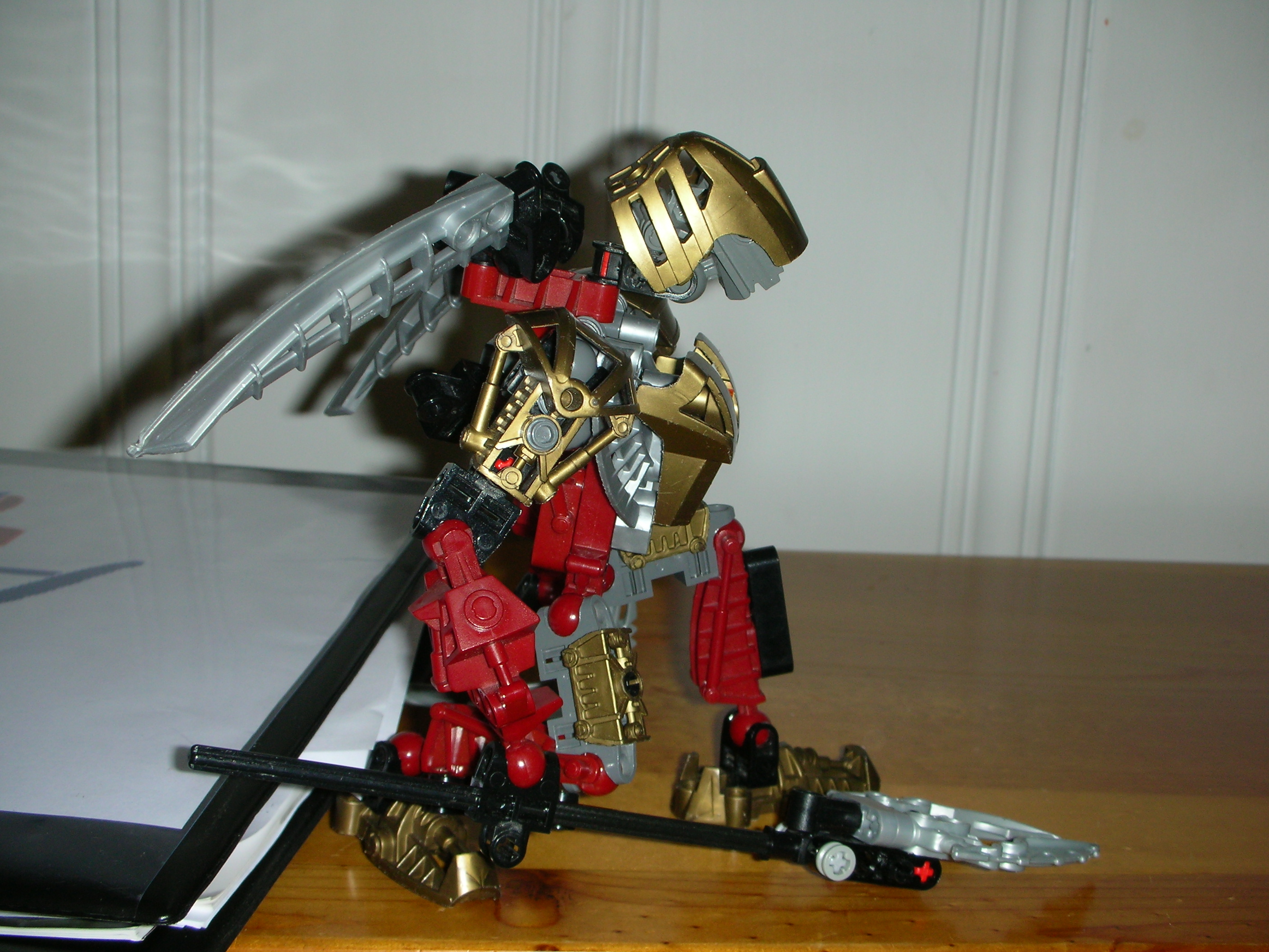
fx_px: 1686
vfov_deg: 31.5
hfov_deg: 41.2
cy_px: 476
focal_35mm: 46
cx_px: 634
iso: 50
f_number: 3.5
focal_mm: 7.7
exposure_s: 1/60.1
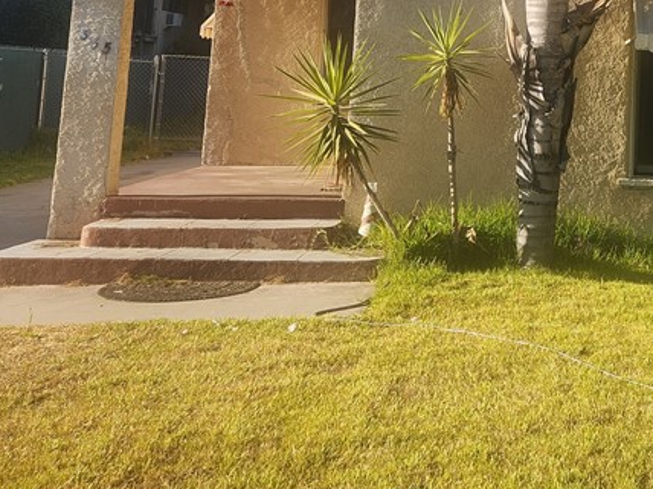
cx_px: 627
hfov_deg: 32.6
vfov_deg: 25.2
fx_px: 1038
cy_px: -9
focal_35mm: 55
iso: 20
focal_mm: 5.4
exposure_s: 1/761
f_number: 1.8
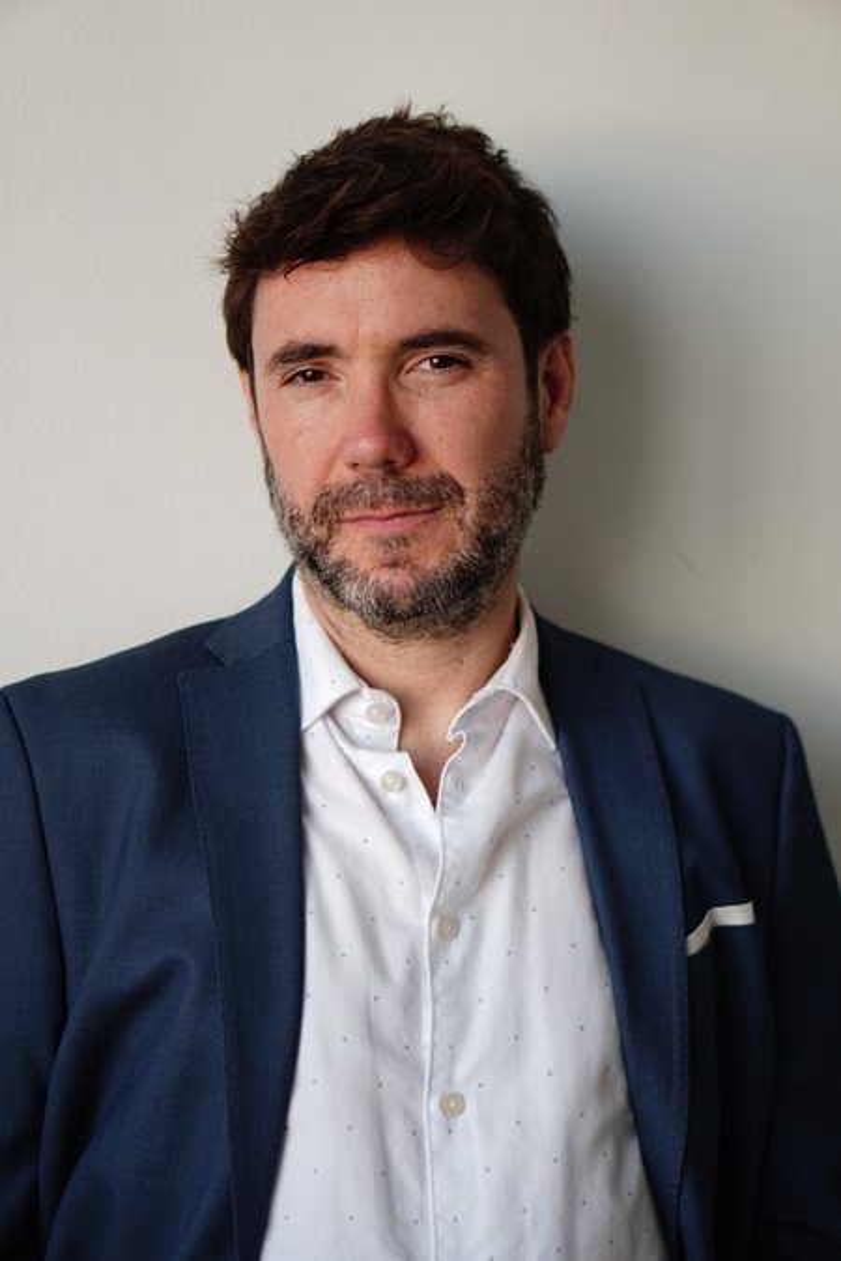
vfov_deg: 27.0
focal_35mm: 75
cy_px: 630
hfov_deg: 18.2
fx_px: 2628
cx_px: 420
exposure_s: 1/125
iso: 80
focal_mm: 50
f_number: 1.8
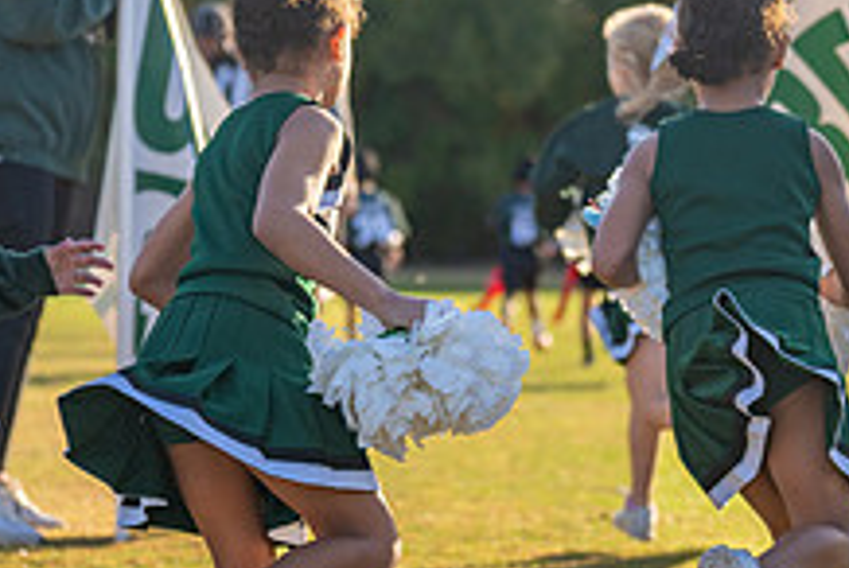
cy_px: 231
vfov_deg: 7.4
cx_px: 312
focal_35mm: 186
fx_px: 4392
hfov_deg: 11.0
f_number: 2.8
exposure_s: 1/1600
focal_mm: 70
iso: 250
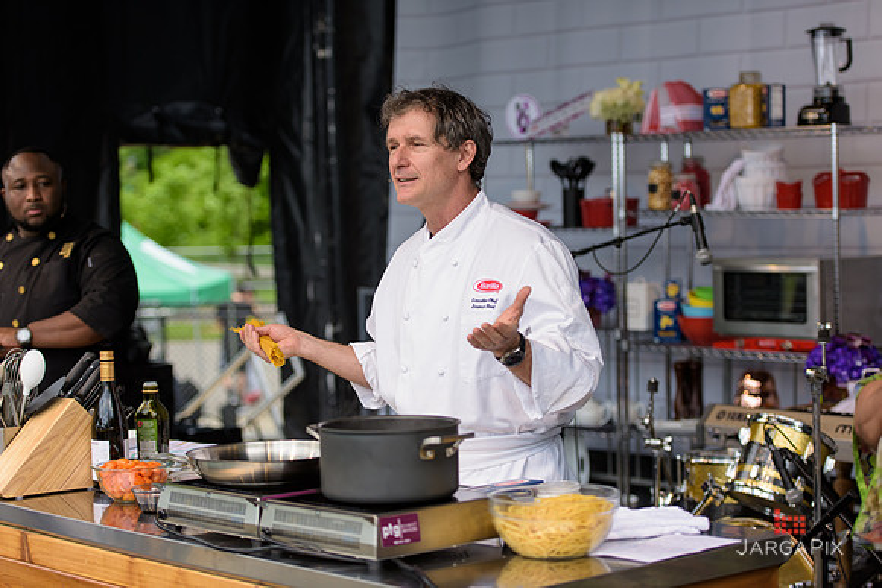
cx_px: 441
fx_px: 2009
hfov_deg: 24.8
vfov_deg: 16.7
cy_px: 294
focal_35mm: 82
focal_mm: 82
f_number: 3.2
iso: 250
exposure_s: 1/1250
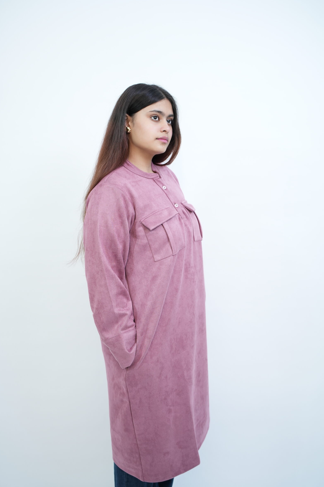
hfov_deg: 35.0
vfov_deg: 50.7
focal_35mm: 38
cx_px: 150
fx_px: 513
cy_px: 232
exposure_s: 1/200
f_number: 2.5
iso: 500
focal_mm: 35
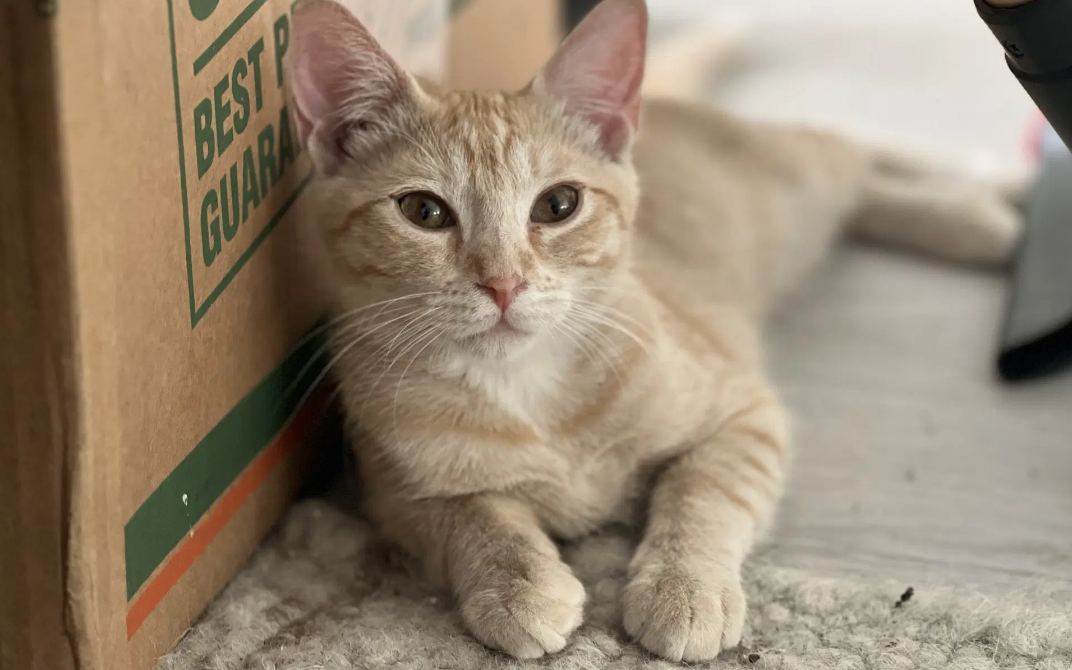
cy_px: 327
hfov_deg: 25.2
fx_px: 2395
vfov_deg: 15.9
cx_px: 537
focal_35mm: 82
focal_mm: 9
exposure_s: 1/40
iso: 250
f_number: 2.8
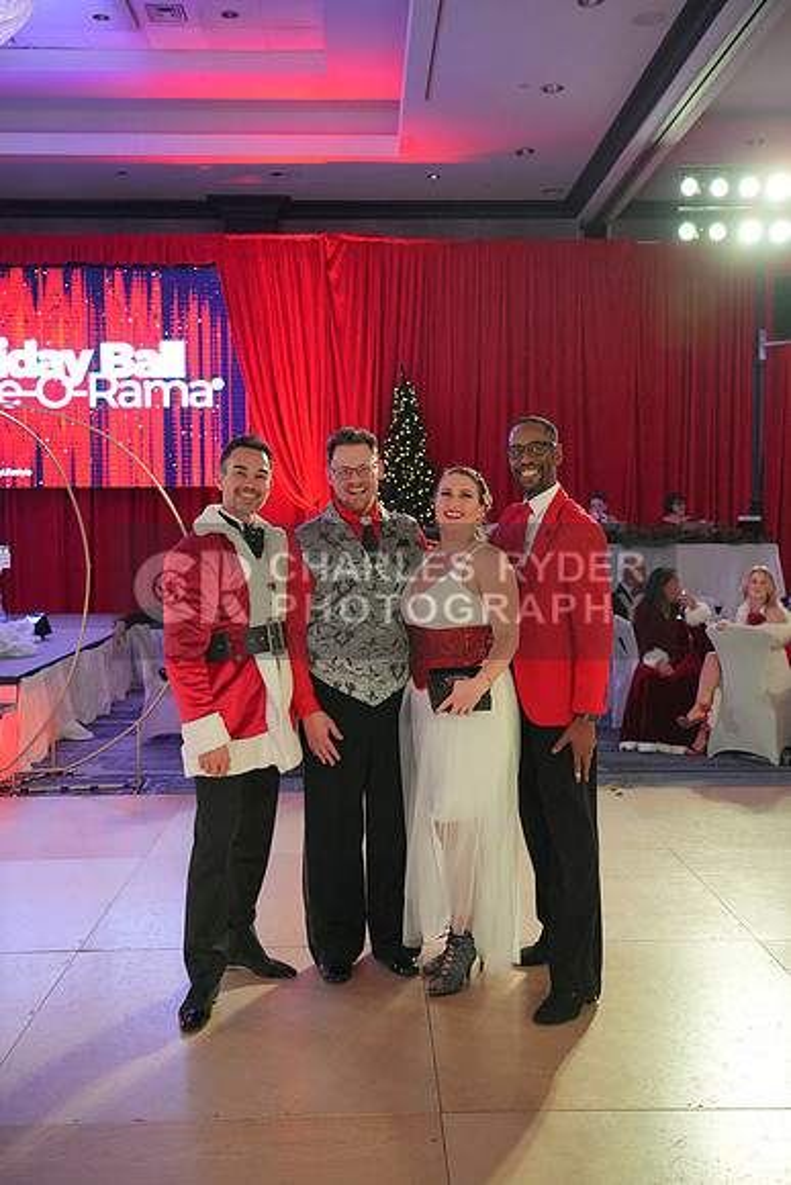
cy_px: 592
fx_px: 1087
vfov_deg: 57.2
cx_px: 396
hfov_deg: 40.0
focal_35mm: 33
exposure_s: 1/400
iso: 5000
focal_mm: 33
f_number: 4
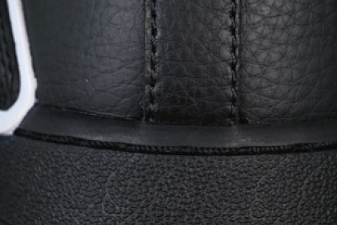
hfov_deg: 10.7
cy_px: -10
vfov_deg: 7.1
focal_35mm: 193
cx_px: 189
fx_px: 1807
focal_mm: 50
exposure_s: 1/50
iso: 160
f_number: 6.3
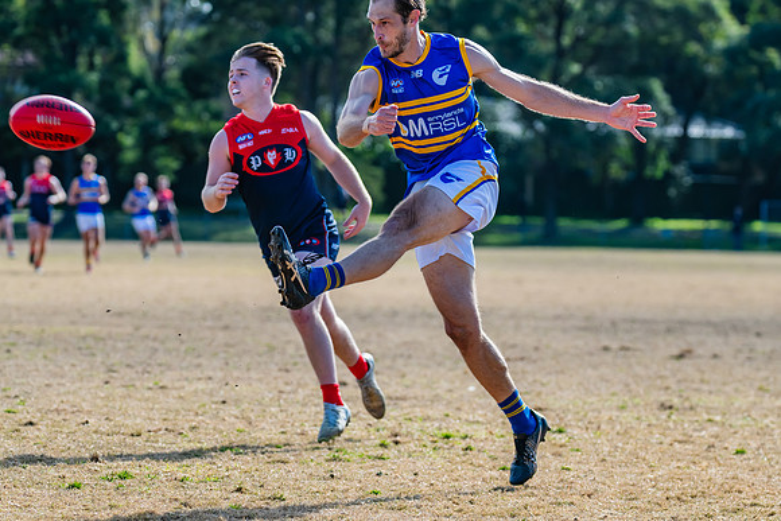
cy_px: 260
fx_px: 4557
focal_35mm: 210
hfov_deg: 9.8
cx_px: 390
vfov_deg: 6.5
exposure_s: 1/1600
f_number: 6.3
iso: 640
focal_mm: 210
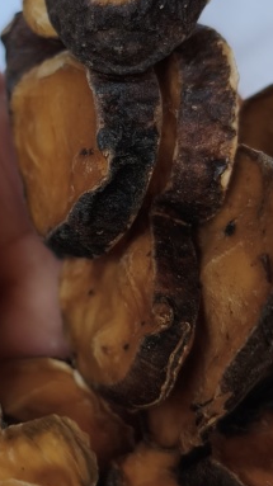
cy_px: 202
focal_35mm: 79
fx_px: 1018
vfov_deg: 26.8
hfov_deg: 15.1
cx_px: 23
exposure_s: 1/159
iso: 80
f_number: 1.5
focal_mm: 4.94
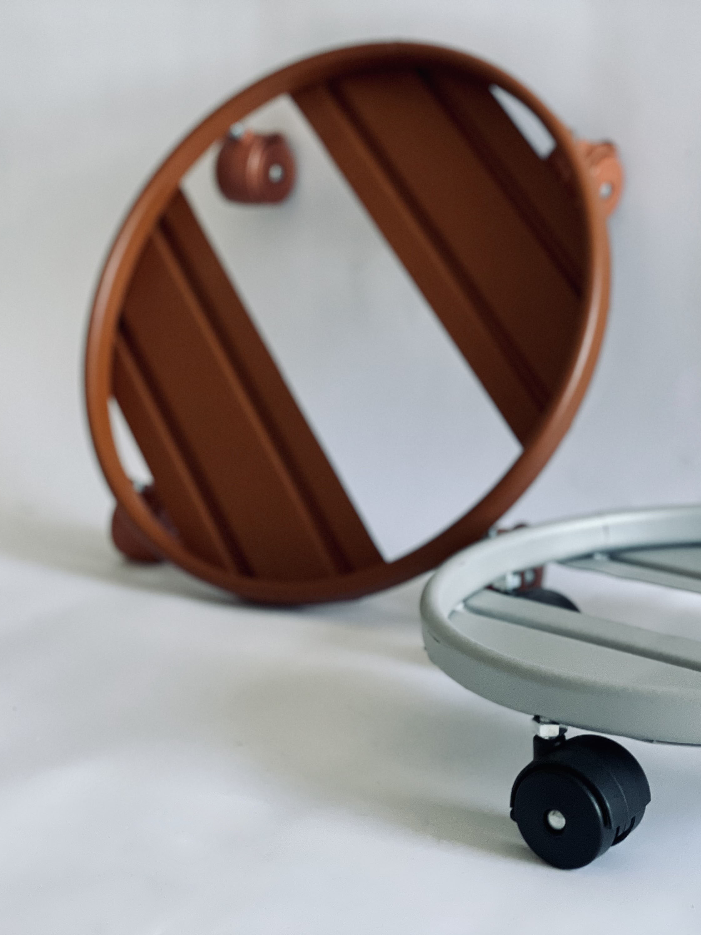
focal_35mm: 70
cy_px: 470
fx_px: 1890
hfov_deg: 20.7
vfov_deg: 27.8
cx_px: 600
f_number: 2
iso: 250
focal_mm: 6
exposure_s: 1/122
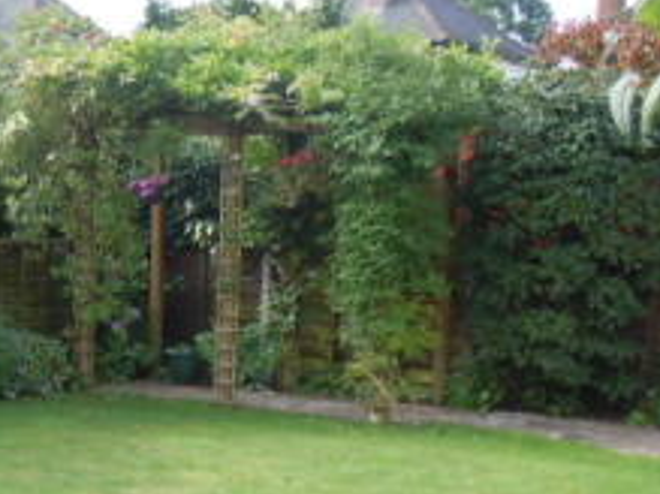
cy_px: 553
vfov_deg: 17.7
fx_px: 1524
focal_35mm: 80
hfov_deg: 23.9
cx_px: 98
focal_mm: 5.4
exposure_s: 1/160
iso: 100
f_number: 3.5
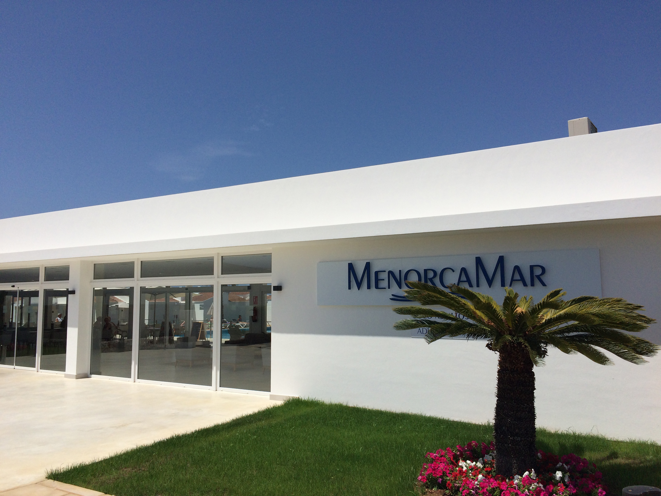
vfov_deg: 48.2
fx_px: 554
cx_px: 330
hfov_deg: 61.7
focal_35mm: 29
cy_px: 248
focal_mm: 4.15
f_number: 2.2
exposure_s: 1/6849
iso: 40
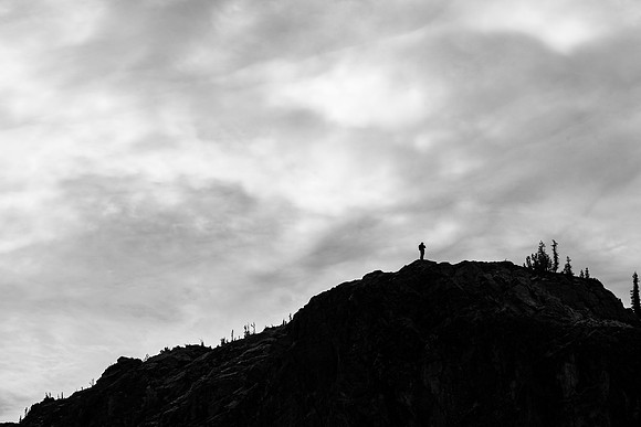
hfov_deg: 19.5
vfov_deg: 13.0
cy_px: 214
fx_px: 1870
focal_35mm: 105
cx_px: 320
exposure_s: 1/160
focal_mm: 70
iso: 100
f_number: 18
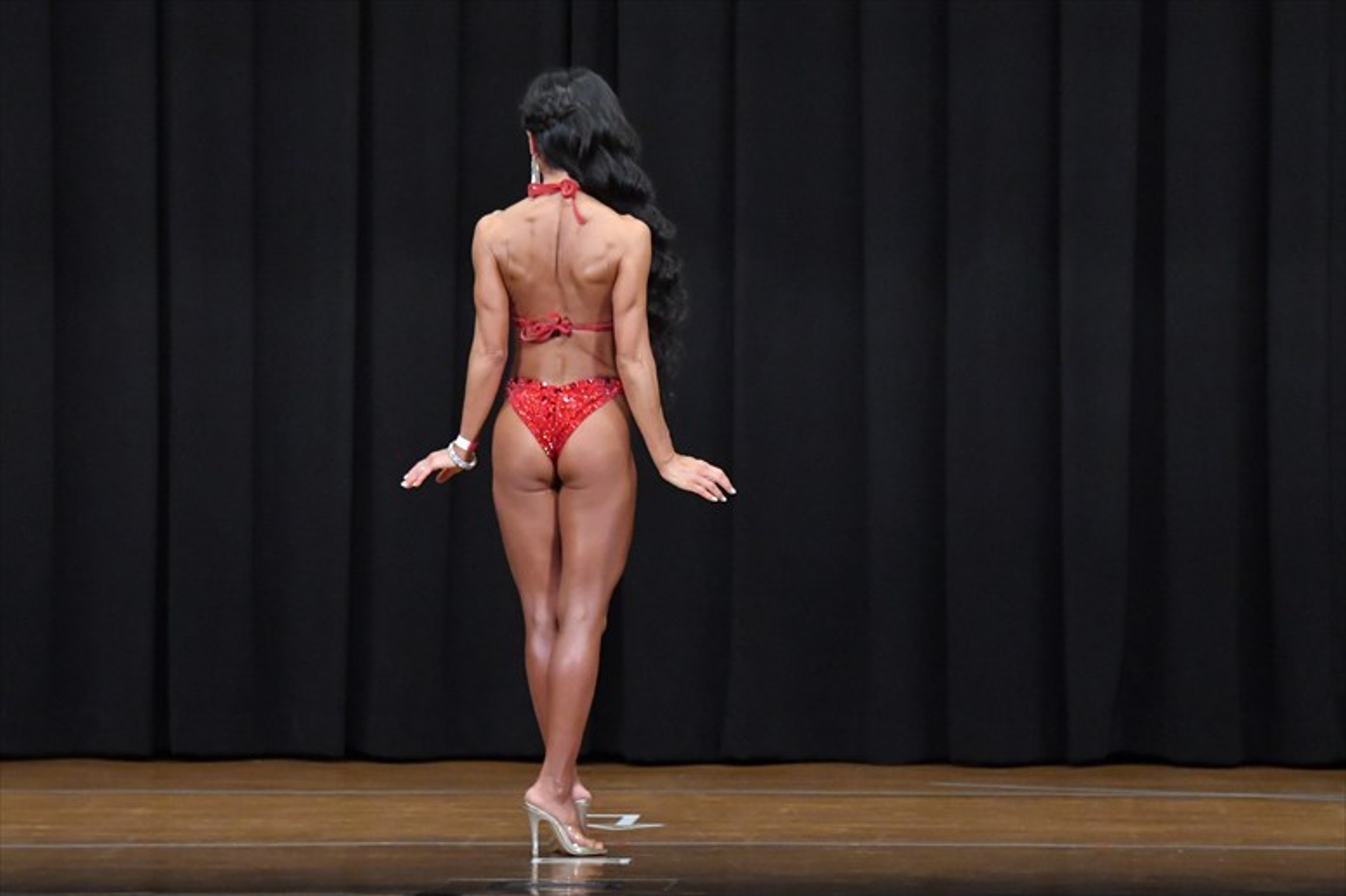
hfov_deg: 8.1
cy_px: 448
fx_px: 9530
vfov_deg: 5.4
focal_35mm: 255
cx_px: 673
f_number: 5.6
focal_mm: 170
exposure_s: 1/400
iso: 8000
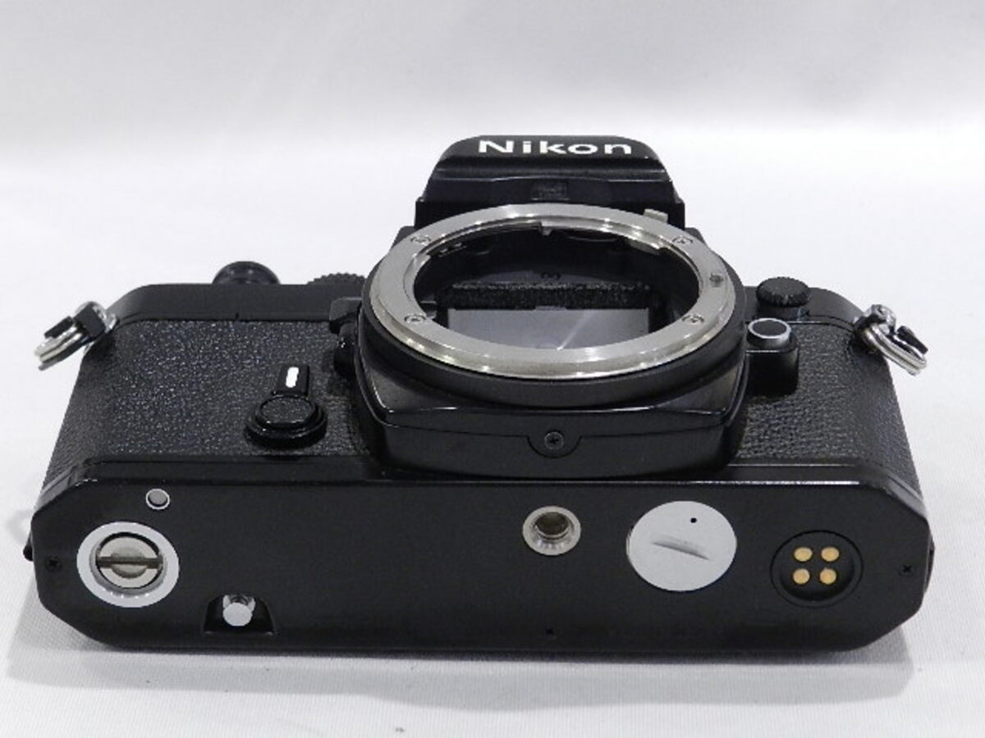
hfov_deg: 23.3
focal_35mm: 84
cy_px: 369
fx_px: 2390
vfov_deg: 17.6
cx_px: 492
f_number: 4.4
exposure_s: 1/50
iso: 800
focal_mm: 14.9
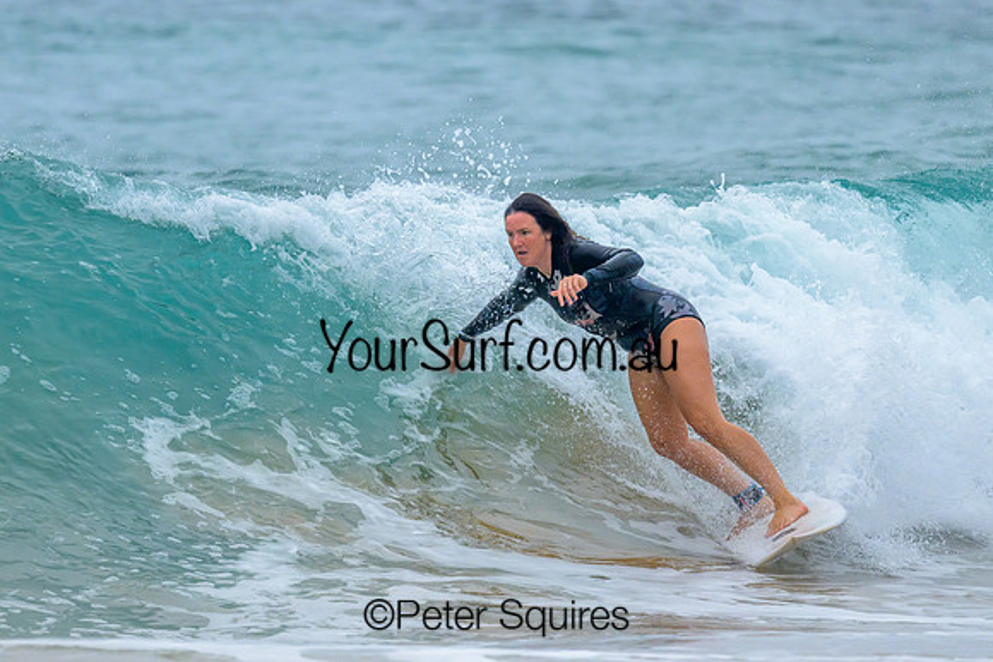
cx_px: 524
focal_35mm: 1101
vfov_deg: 1.2
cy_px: 207
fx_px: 30369
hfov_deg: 1.9
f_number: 6.3
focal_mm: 800
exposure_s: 1/3200
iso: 1400
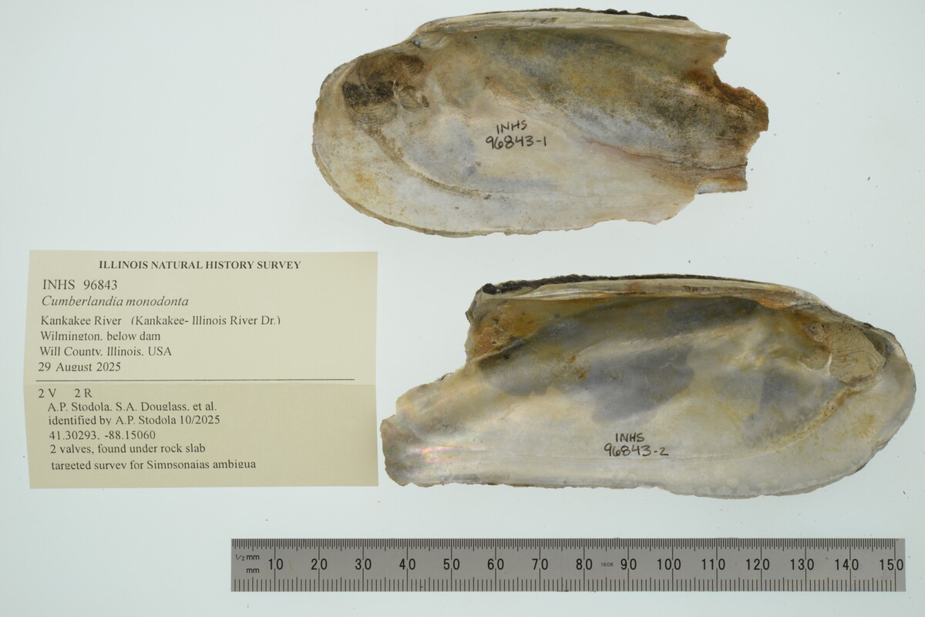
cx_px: 462
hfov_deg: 33.4
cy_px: 308
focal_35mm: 60
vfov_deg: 22.6
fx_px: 1542
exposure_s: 1/10
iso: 100
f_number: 32
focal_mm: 60
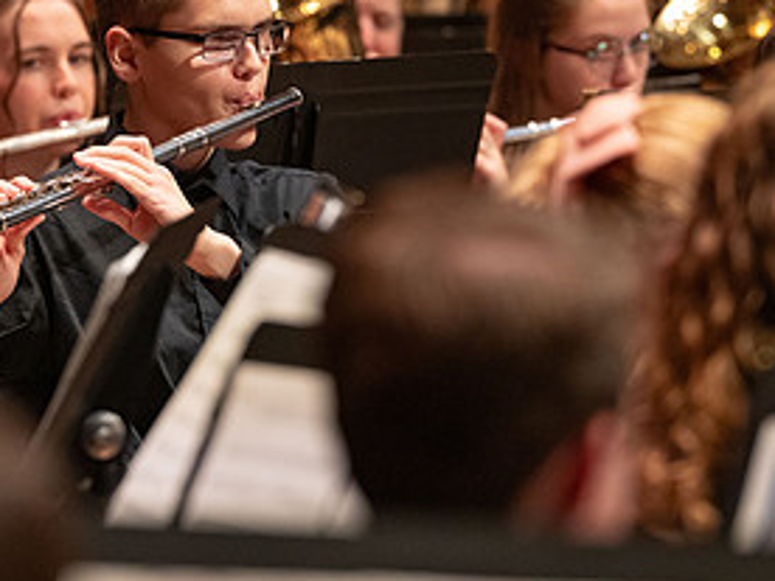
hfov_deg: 4.9
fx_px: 9045
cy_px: 97
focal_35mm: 404
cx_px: 267
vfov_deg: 3.7
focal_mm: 200
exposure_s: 1/500
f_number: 4
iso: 2500
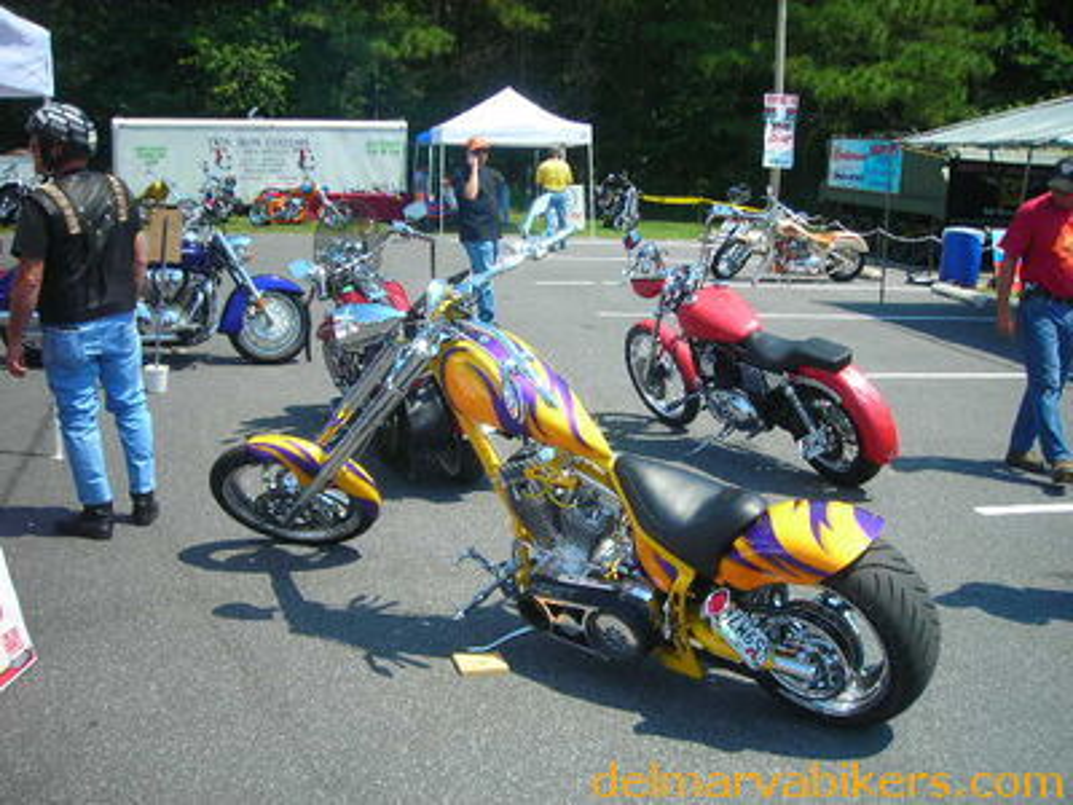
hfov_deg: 49.0
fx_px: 1178
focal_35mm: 38
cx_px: 536
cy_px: 402
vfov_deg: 37.7
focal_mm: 6.3
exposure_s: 1/110
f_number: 6.4
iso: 50
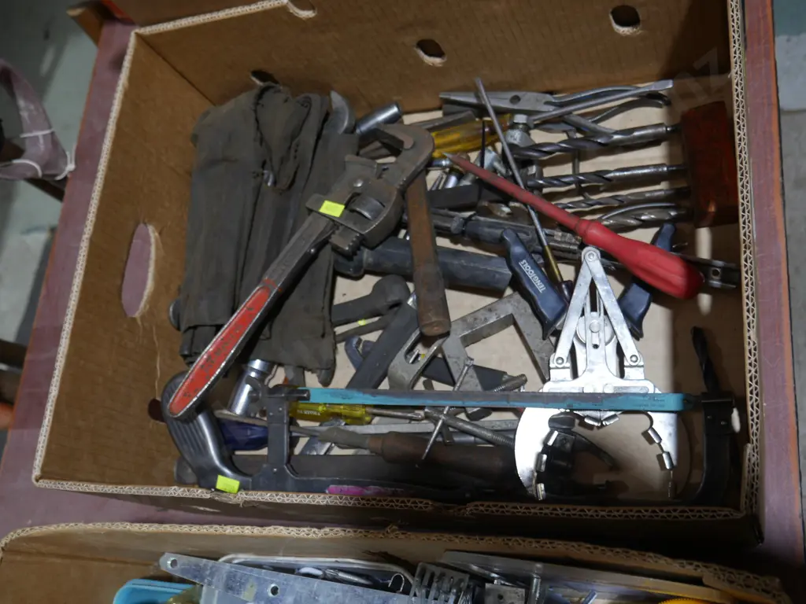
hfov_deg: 51.4
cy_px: 302
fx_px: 838
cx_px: 403
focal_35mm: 36
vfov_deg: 39.7
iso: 250
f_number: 4
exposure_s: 1/60
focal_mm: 18
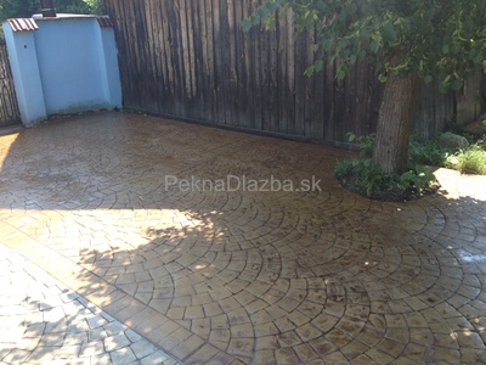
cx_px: 243
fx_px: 491
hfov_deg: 52.6
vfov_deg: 40.7
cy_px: 182
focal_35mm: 35
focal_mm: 4.28
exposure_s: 1/323
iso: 50
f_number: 2.4
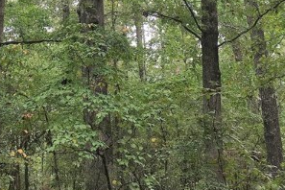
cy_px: -73
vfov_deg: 16.3
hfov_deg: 25.7
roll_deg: +0.4
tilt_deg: +20.8
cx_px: 78
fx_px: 617
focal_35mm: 78
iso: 25
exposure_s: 1/190
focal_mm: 4.15
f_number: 2.2
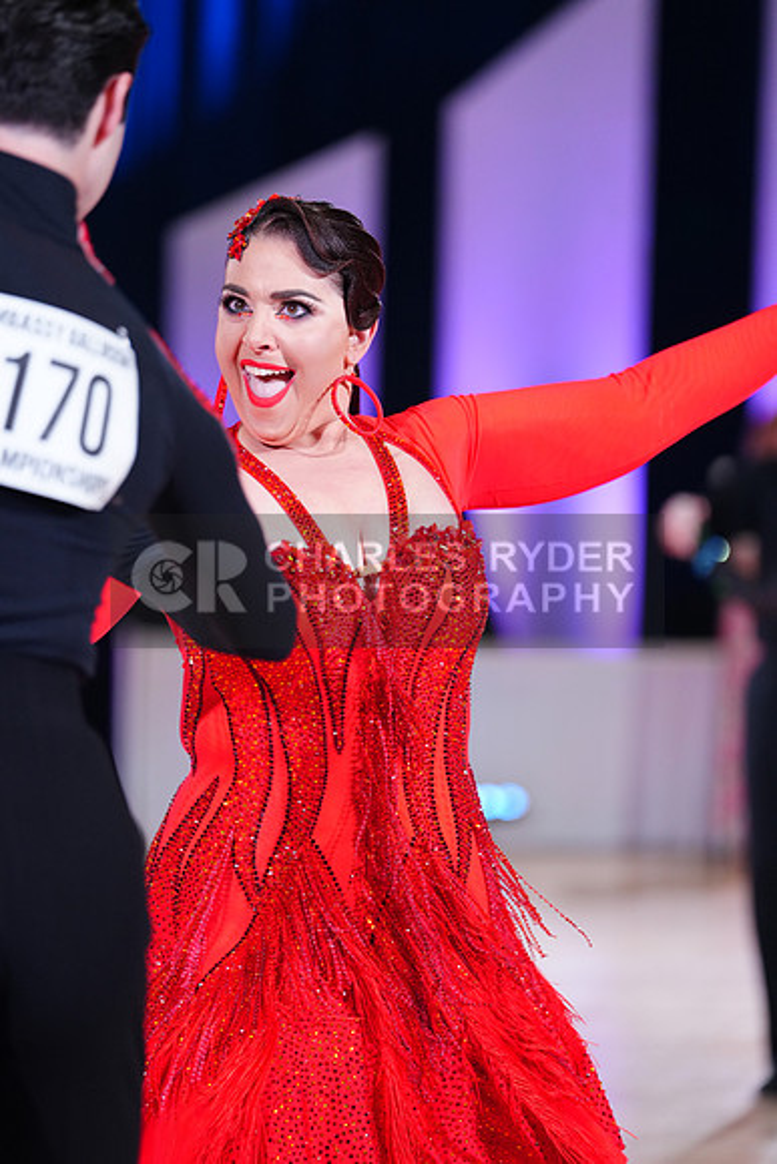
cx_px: 388
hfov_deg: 8.7
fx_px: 5079
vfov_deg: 13.1
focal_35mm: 157
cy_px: 582
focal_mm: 157
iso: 2000
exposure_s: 1/400
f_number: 2.8
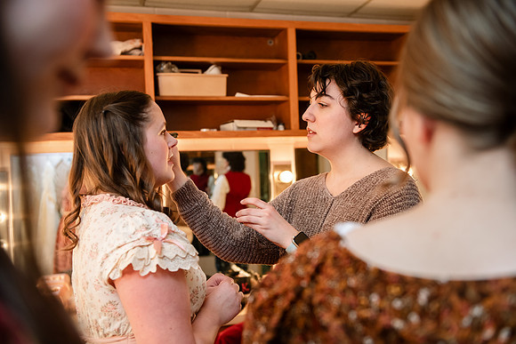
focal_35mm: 38
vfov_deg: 35.1
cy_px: 172
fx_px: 545
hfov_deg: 50.7
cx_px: 258
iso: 1250
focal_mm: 38
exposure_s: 1/60
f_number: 3.2
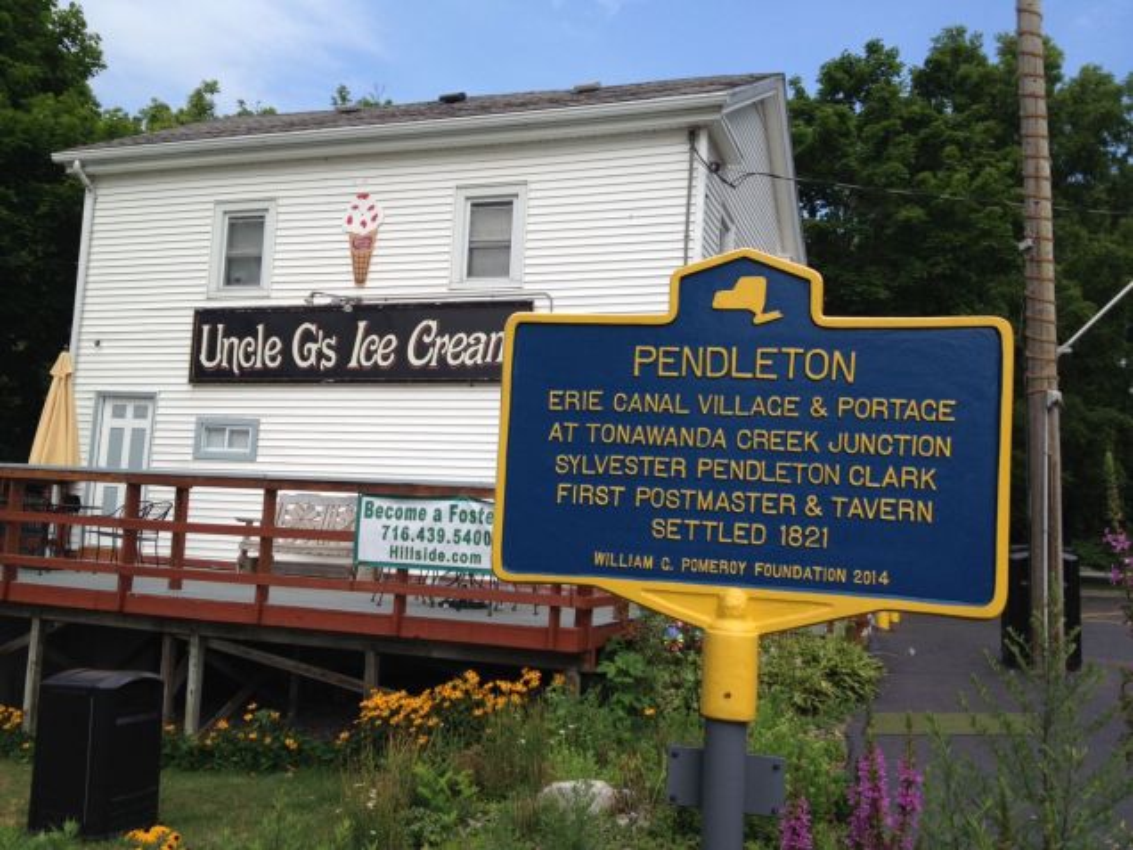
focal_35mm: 35
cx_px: 566
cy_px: 425
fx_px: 1146
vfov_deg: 40.7
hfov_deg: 52.6
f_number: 2.4
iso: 50
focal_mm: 4.28
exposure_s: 1/1042
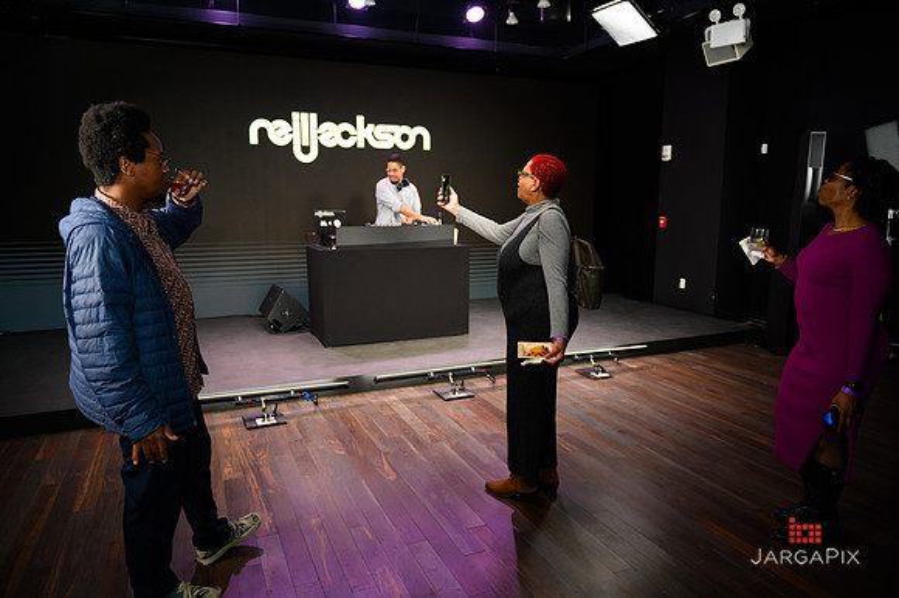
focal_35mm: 24
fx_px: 599
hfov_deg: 73.8
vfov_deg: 53.1
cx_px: 450
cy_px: 299
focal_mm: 24
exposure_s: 1/200
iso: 1250
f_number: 3.2
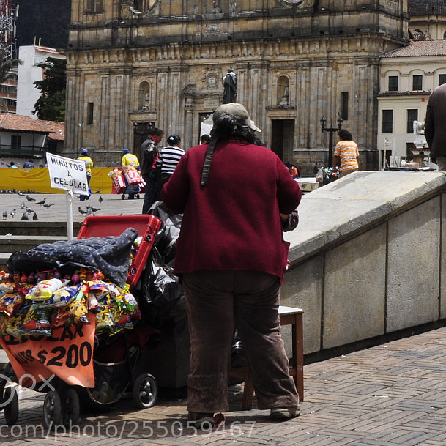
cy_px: 98
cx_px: 459
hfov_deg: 19.3
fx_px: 1268
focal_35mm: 87
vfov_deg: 19.8
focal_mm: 26
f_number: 25
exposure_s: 1/80
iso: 200
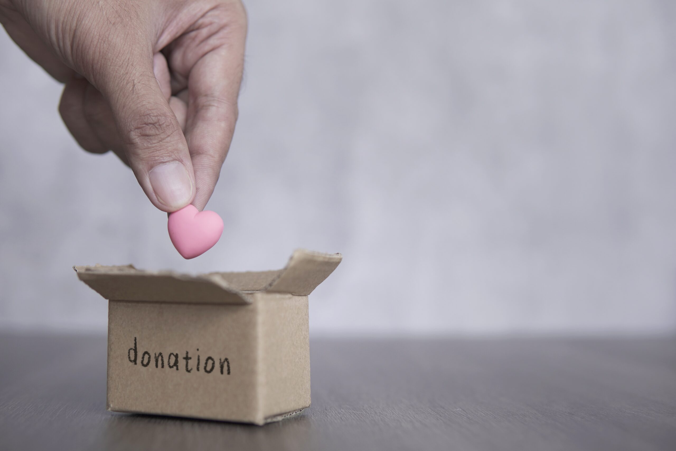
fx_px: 845
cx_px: 338
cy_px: 226
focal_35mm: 45
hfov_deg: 43.6
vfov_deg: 29.9
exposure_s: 1/750
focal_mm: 30
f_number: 2.4
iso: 100
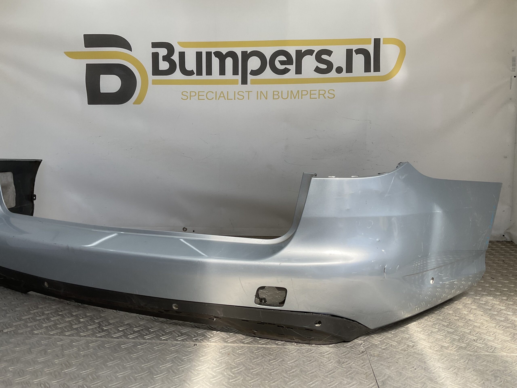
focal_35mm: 29
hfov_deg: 61.7
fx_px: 433
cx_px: 258
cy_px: 194
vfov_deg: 48.2
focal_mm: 3
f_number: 1.8
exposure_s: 1/491
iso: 16
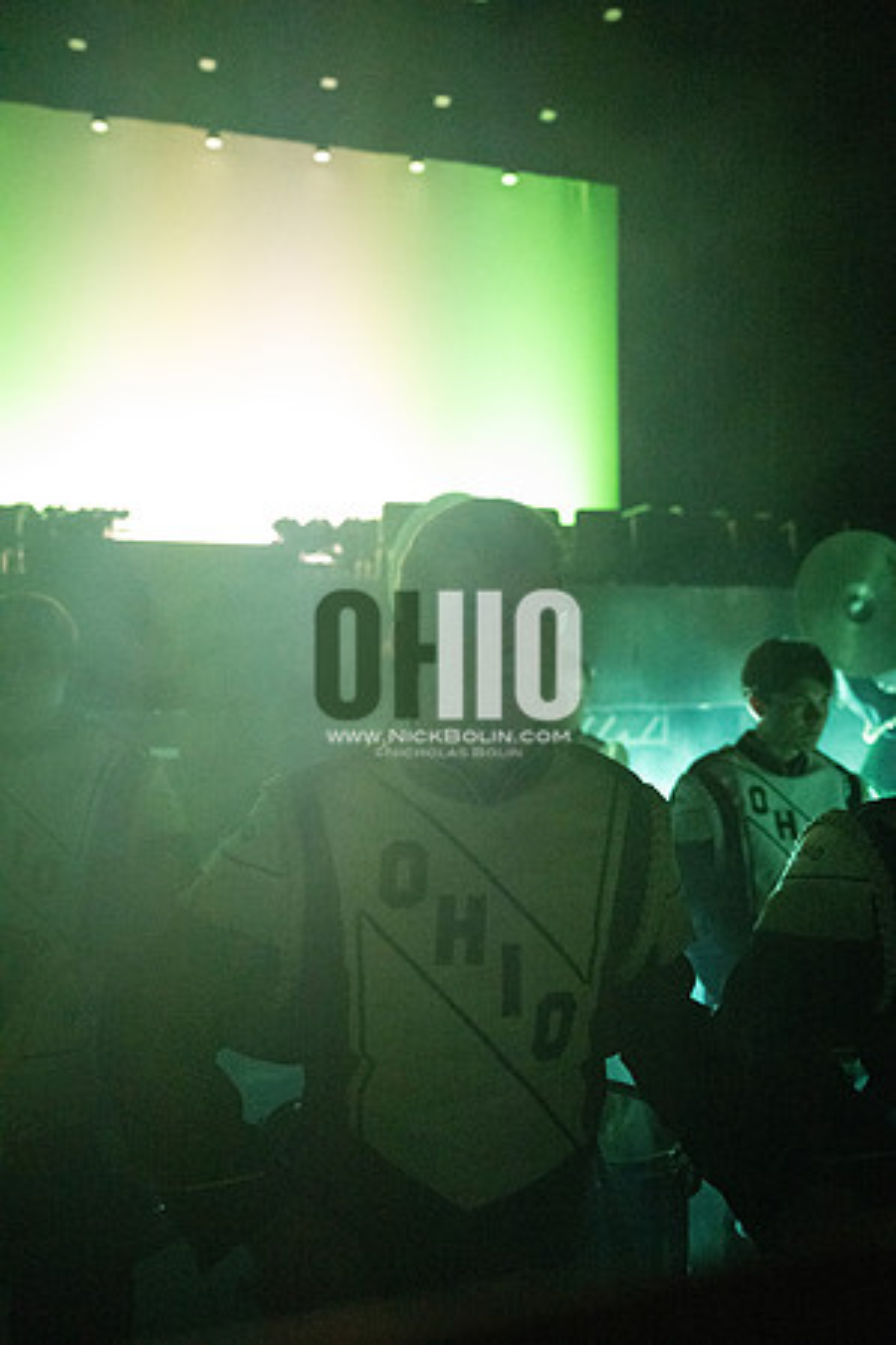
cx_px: 448
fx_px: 896
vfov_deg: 73.7
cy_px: 672
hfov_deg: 53.1
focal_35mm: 24
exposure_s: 1/500
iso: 25600
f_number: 2.8
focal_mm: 24
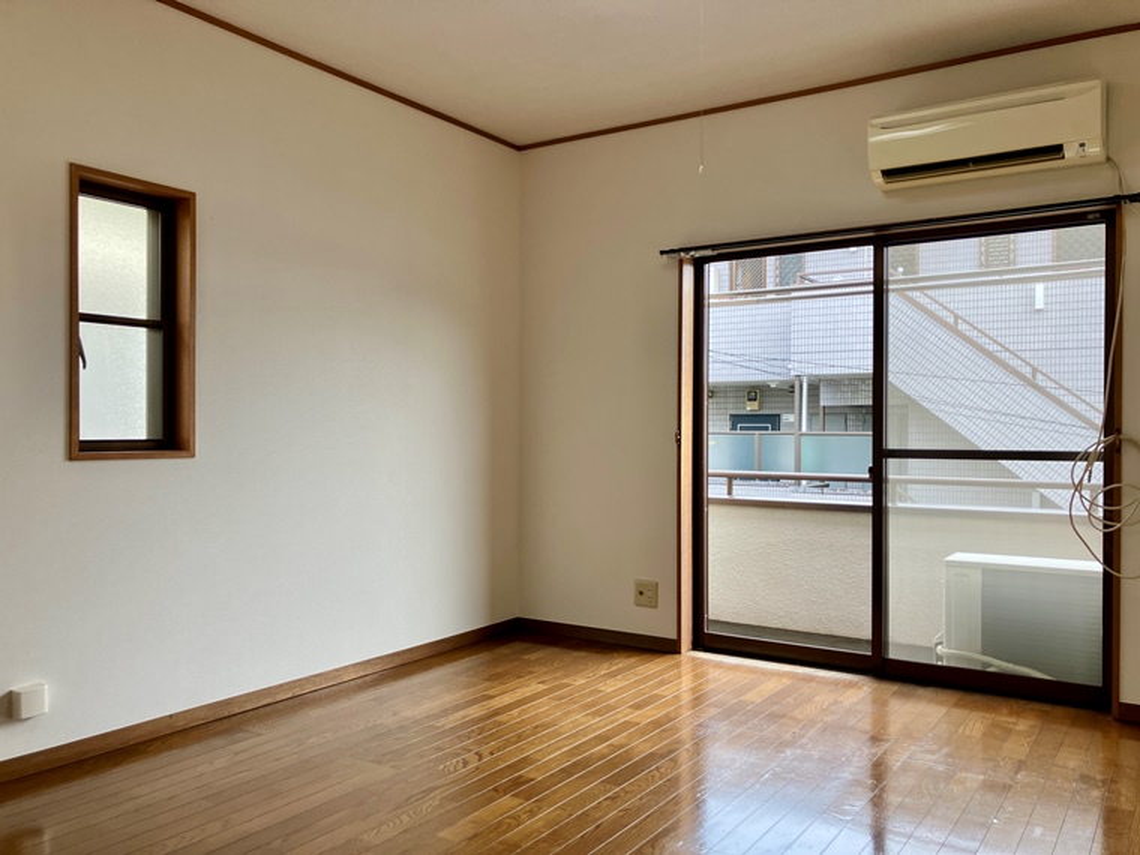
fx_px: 922
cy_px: 428
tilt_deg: -0.7
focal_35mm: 28
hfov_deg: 63.4
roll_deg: +0.2
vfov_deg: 49.7
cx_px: 570
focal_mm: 3.99
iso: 32
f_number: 1.8
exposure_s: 1/100
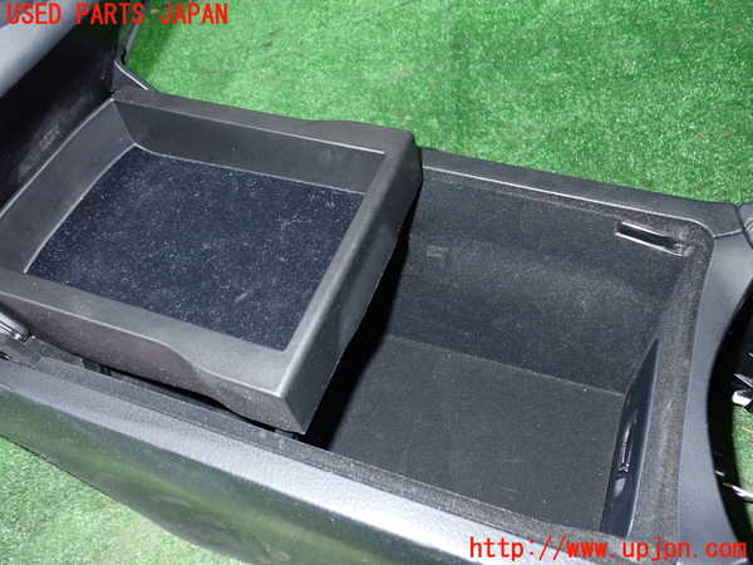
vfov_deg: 46.8
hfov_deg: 60.0
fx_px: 653
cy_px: 282
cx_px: 376
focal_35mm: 30
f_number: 6.3
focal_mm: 5.4
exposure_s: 1/30
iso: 800
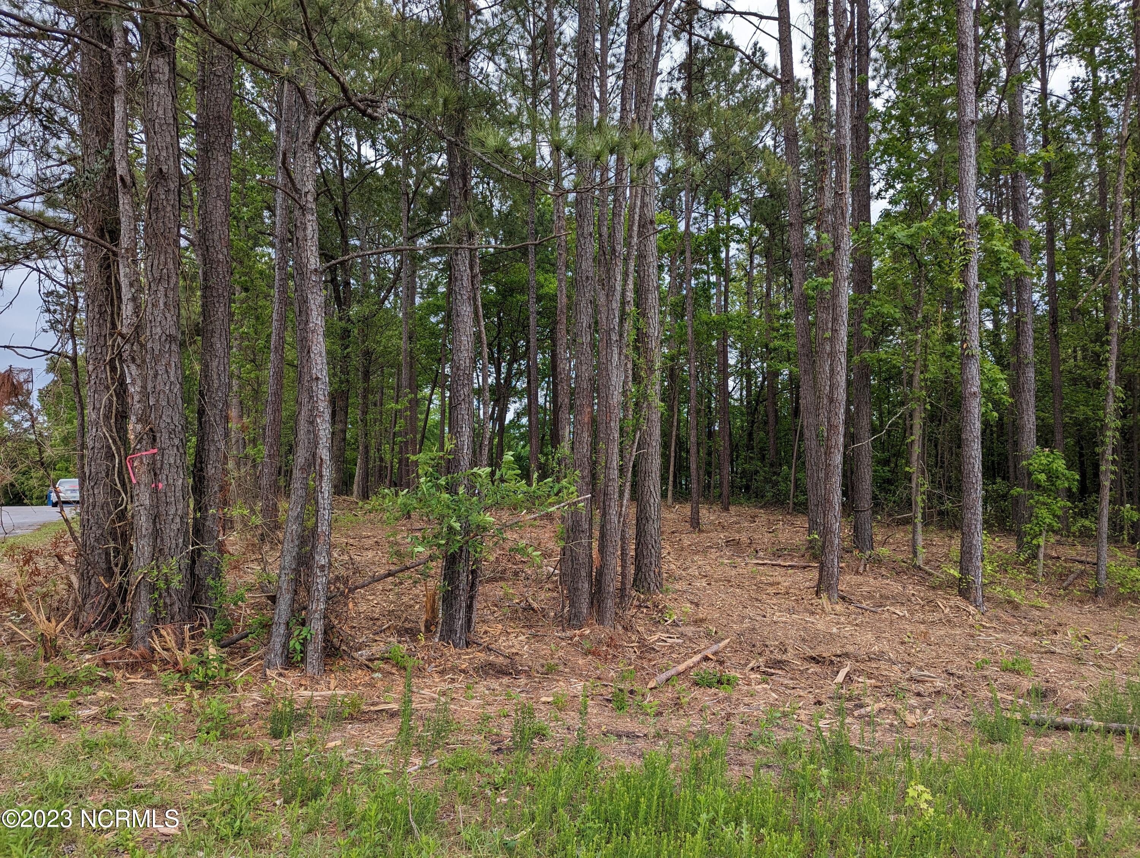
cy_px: 429
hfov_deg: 71.5
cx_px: 570
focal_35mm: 24
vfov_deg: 56.9
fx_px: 791
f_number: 1.85
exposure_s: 1/1332
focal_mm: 6.81
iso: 38
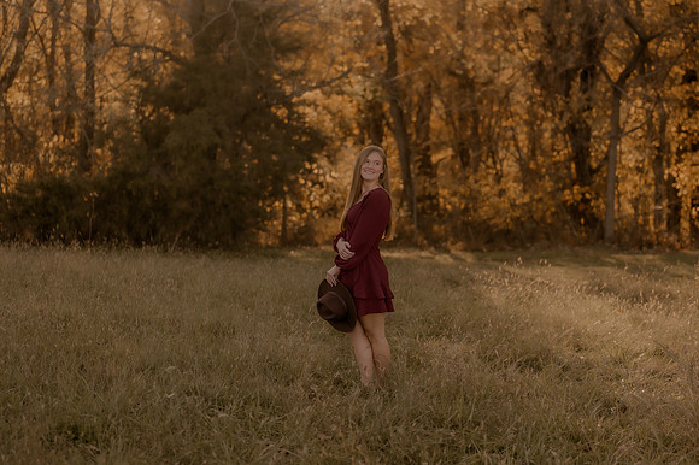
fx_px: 1455
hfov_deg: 27.0
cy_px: 232
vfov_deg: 18.2
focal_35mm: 75
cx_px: 350
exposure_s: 1/1000
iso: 250
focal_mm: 50
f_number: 1.8
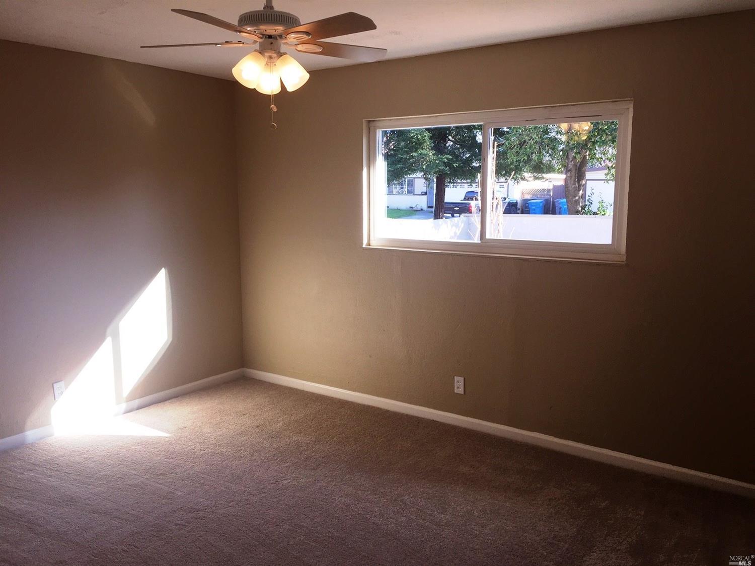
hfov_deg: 61.7
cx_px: 378
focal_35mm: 29
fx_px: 633
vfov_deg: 48.2
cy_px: 283
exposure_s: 1/124
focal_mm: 4.15
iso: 32
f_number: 2.2
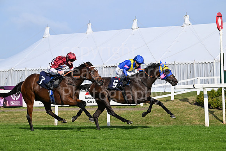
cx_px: 113
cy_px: 76
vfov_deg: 11.8
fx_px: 728
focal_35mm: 116
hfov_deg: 17.6
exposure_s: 1/3200
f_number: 5.6
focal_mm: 116
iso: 500
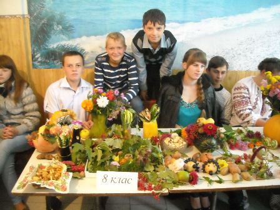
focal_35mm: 35
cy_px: 105
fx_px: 283
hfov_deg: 52.6
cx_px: 140
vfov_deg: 40.7
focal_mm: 5.7
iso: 800
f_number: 2.8
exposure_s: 1/8
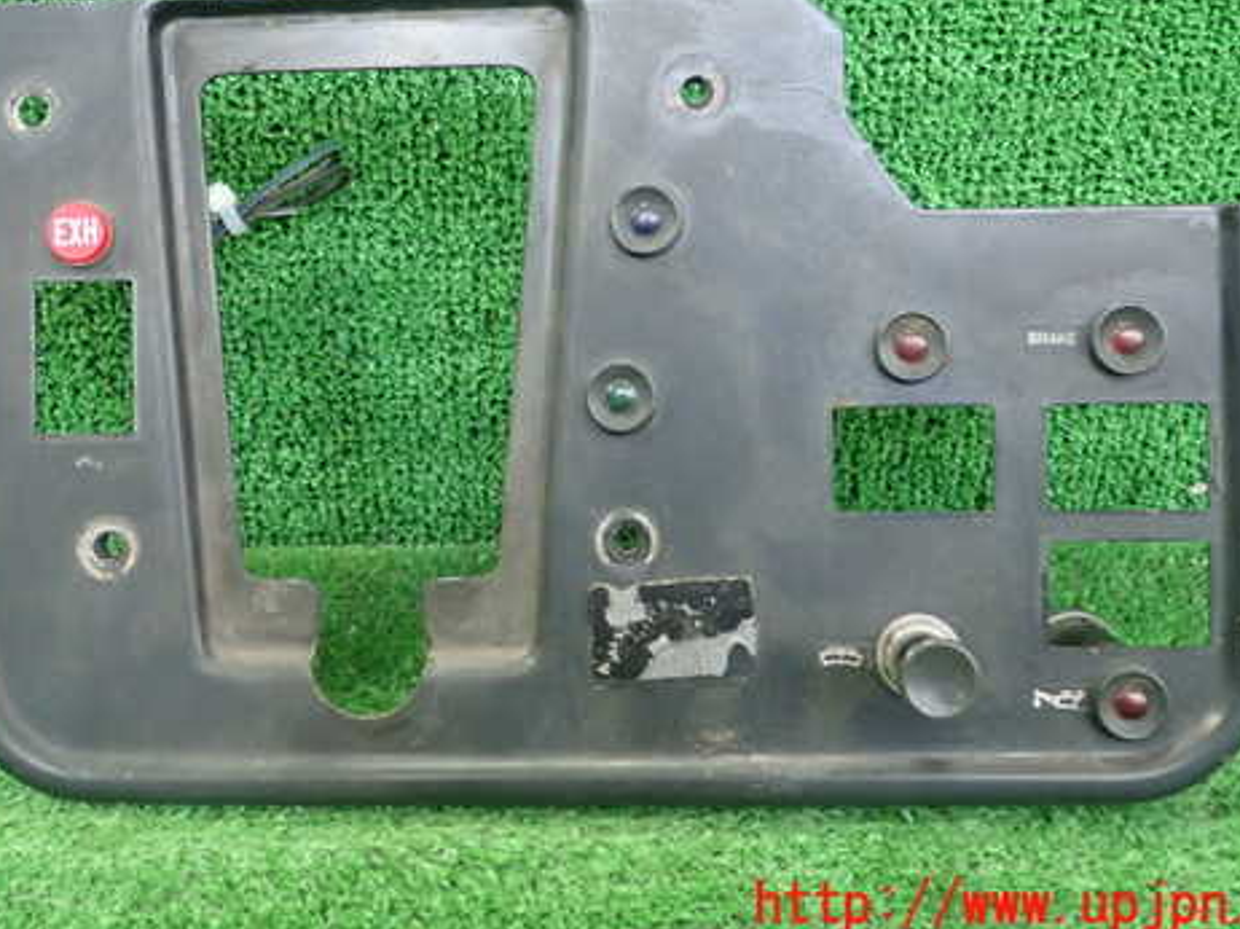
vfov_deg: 36.5
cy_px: 336
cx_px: 556
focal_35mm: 39
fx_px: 1396
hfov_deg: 47.8
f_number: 2.3
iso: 500
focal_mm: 5.5
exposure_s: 1/125
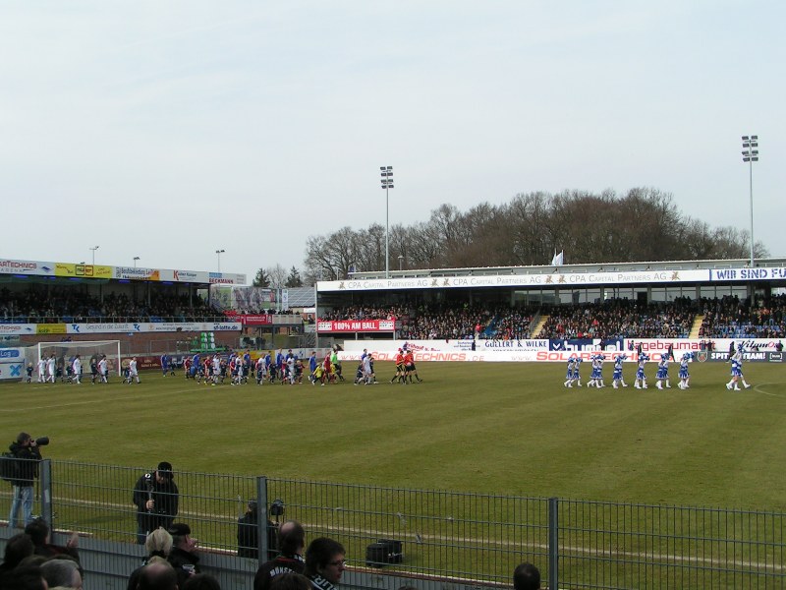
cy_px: 295
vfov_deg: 36.8
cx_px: 393
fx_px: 886
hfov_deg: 47.9
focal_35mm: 39
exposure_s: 1/320
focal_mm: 6
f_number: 5.6
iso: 50
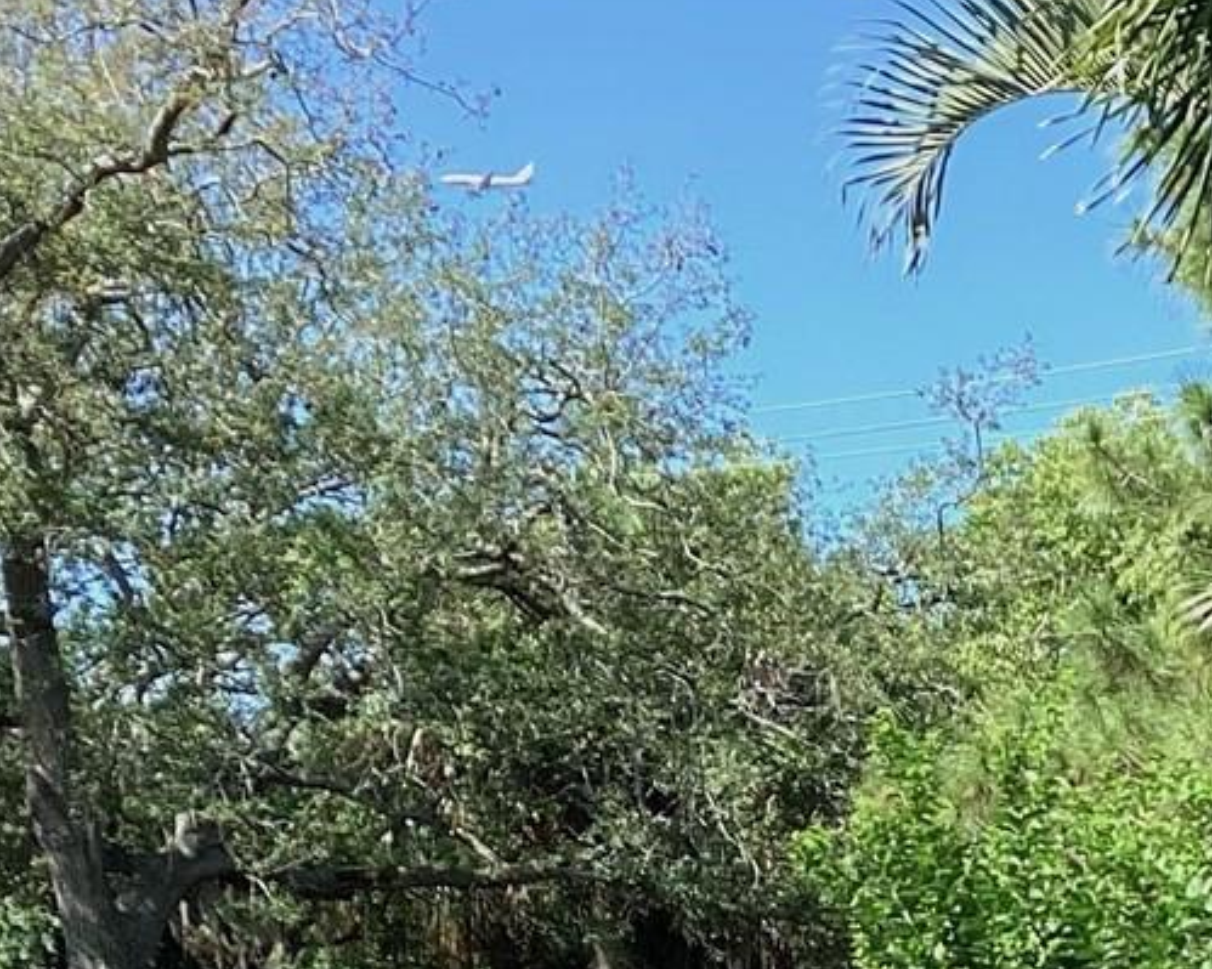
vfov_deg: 15.5
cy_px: 1039
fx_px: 3479
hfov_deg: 19.3
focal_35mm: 97
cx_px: 1151
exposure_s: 1/512
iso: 25
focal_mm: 3.3
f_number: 2.4
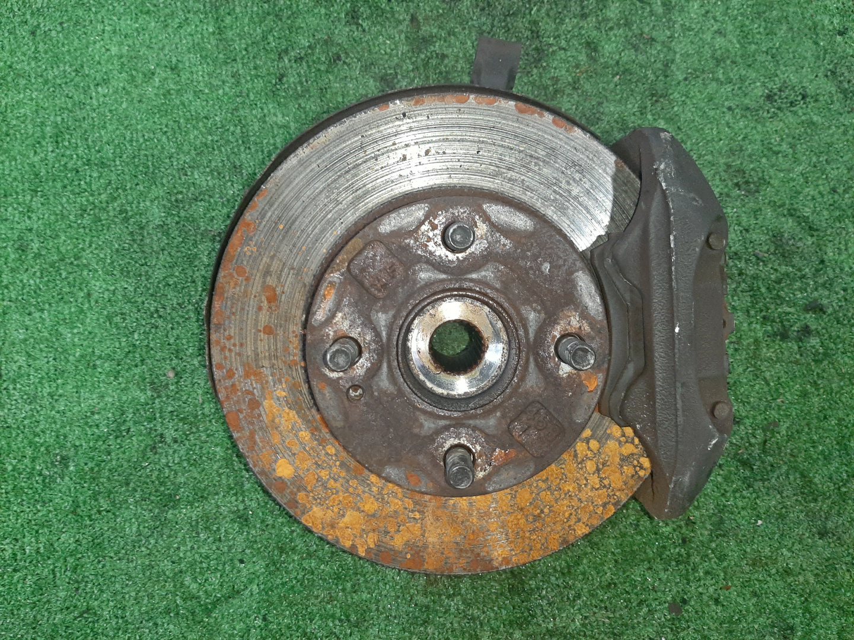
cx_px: 427
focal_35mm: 26
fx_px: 641
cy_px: 320
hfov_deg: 67.3
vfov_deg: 53.1
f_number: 1.7
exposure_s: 1/50
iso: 227
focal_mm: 3.93
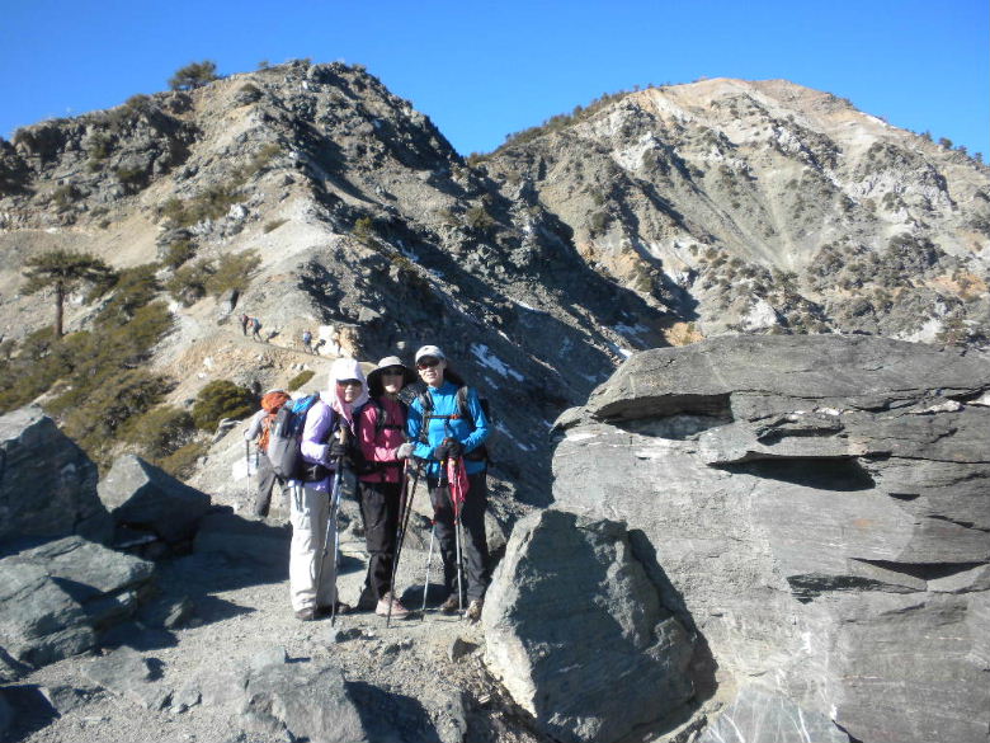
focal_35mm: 37
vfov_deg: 38.7
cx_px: 495
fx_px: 1058
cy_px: 372
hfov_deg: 50.1
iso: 64
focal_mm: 6.6
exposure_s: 1/430
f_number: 3.5
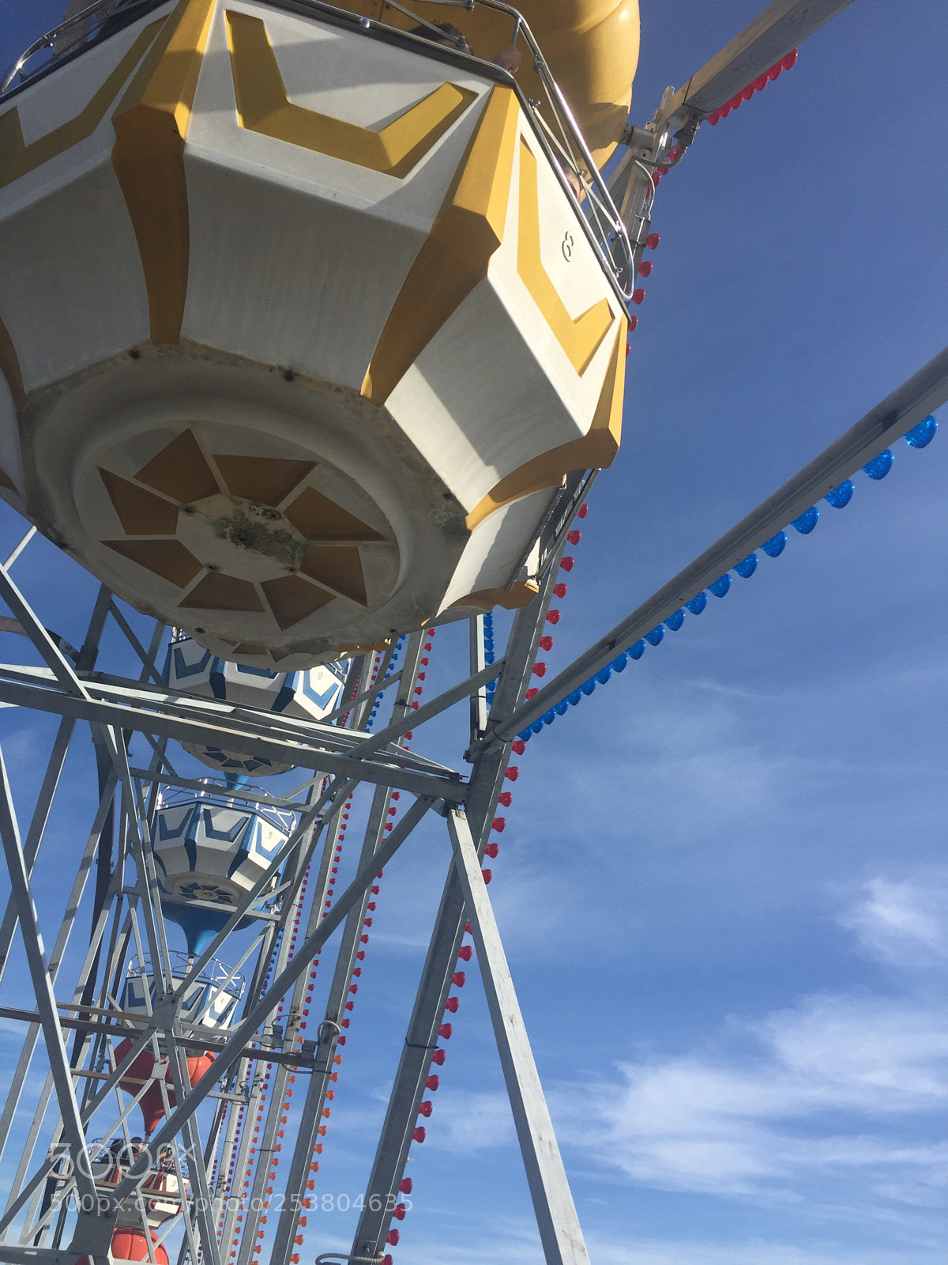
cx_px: 474
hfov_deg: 48.2
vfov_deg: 61.7
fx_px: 1059
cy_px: 632
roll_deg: -8.4
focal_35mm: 29
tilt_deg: +37.0
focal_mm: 4.15
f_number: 2.2
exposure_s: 1/2198
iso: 32
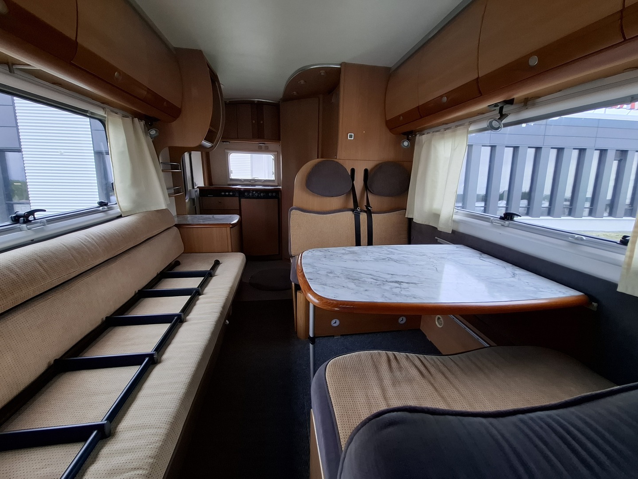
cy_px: 240
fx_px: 240
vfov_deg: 89.9
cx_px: 319
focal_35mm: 13
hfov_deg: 106.2
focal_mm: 1.74
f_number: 2.2
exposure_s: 1/50
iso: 64
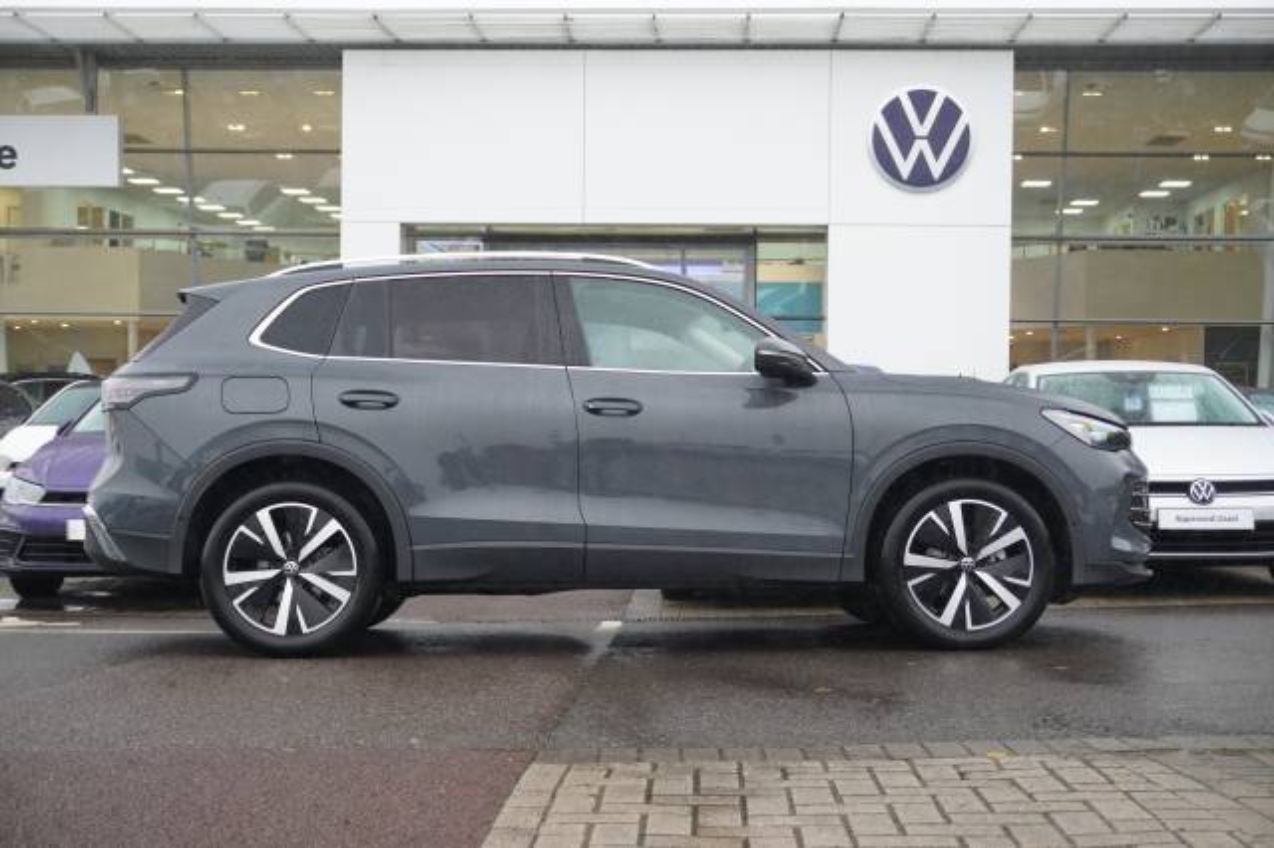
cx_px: 637
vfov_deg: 28.0
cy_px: 424
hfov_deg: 41.1
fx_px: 1698
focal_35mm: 48
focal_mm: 32
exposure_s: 1/160
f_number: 5
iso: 2000
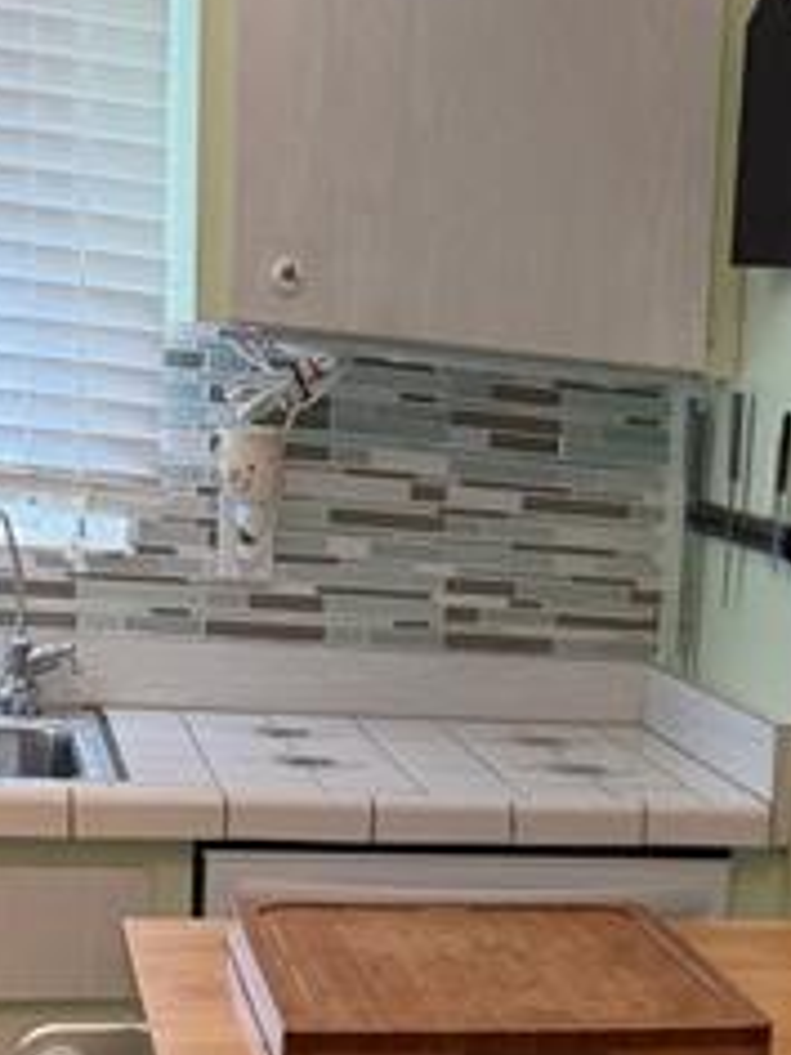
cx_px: 1037
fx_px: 2376
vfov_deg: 24.4
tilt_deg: -12.9
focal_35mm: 78
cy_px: 930
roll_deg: -6.9
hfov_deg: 17.7
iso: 125
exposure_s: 1/137
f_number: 1.78
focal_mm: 6.76
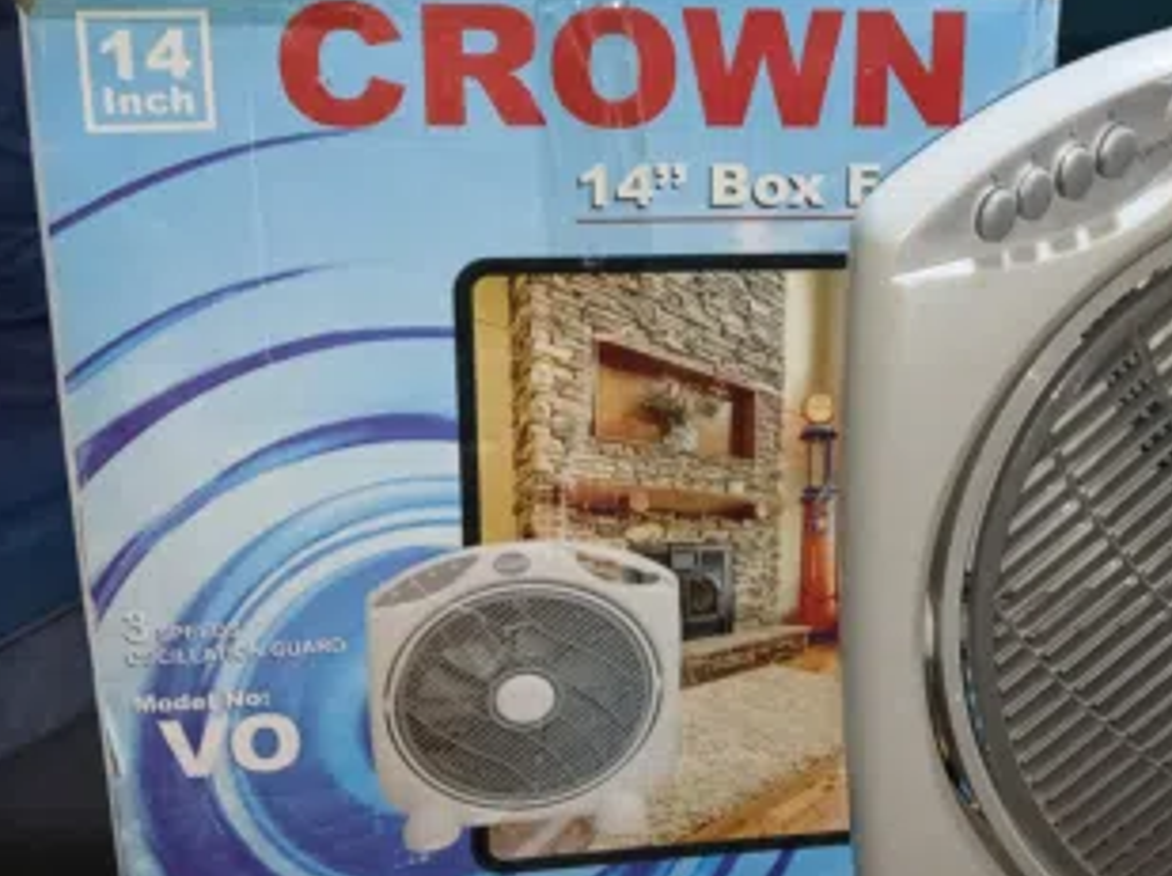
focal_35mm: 56
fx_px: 1894
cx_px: 895
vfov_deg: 26.0
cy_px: 379
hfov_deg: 33.6
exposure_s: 1/50
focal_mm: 3.98
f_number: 1.8
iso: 250
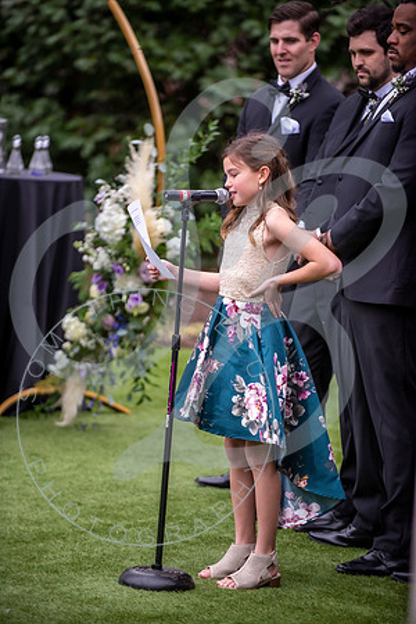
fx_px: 3120
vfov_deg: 11.4
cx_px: 208
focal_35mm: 180
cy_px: 312
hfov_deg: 7.6
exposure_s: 1/640
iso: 640
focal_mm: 180
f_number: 2.8
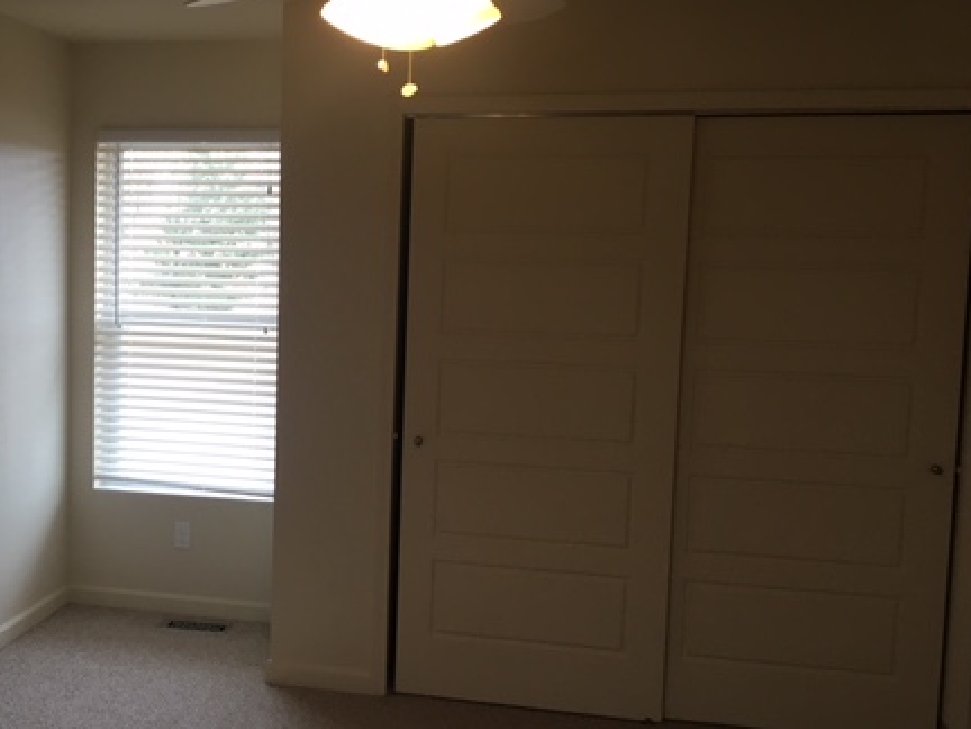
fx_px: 1206
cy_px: 369
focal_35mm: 43
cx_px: 261
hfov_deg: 42.7
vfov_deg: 33.6
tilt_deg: -6.0
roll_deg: -0.7
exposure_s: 1/30
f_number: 2.2
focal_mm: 4.15
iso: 40
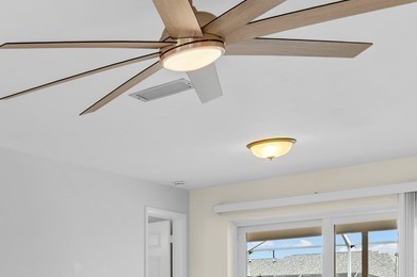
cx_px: -88
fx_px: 579
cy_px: 312
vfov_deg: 24.9
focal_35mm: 50
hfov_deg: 32.5
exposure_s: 1/3
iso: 320
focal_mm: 18
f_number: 10
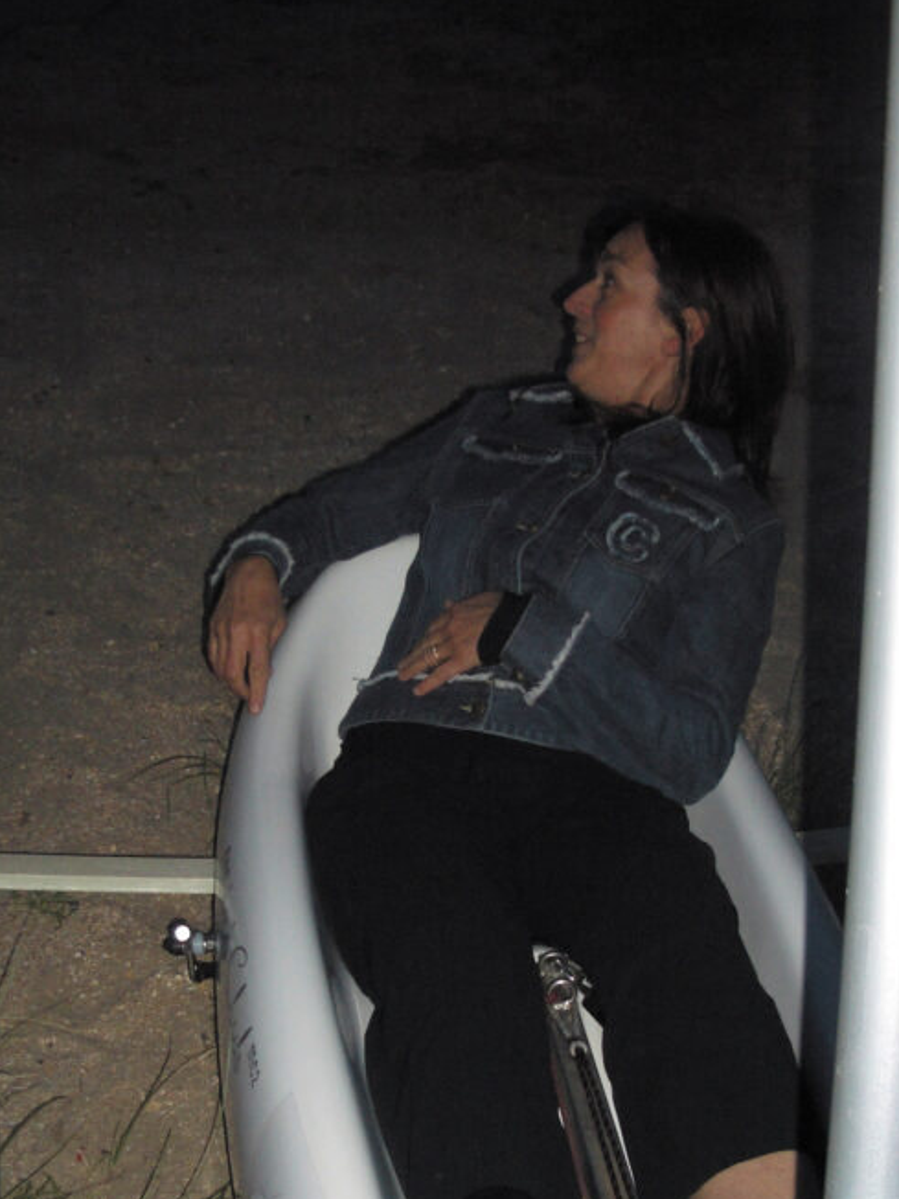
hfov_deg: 26.6
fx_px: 1905
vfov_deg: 34.1
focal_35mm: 55
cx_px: 439
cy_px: 931
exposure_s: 1/60
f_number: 2.6
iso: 100
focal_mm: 5.8
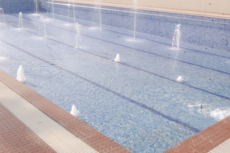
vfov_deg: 31.7
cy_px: 55
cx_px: 76
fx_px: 268
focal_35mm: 42
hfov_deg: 45.7
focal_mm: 20
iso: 800
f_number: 22
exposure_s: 1/125
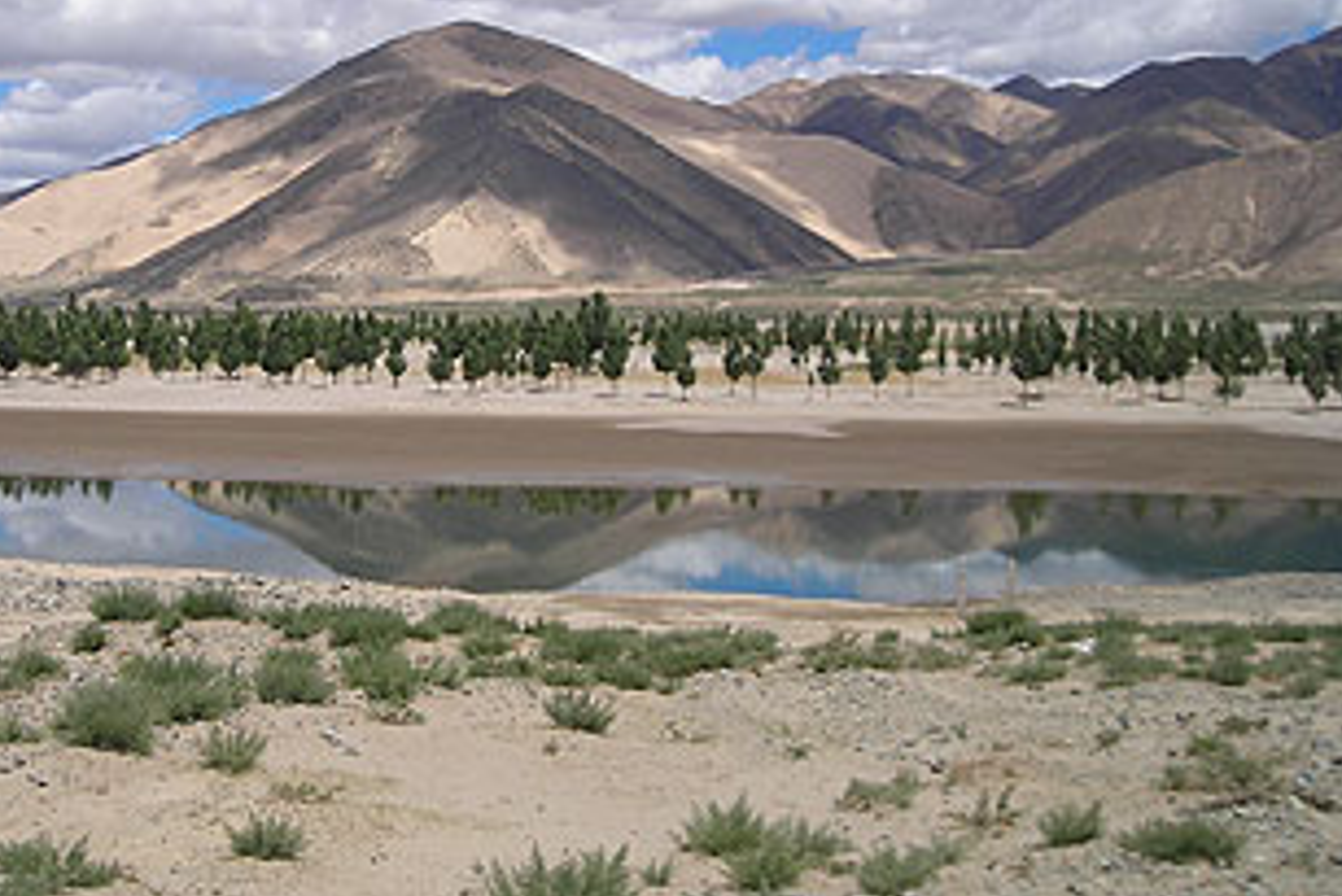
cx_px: 411
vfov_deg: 23.3
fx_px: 2163
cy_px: 275
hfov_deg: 34.0
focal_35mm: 58
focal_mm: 6.3
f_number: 6.4
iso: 50
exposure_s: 1/300
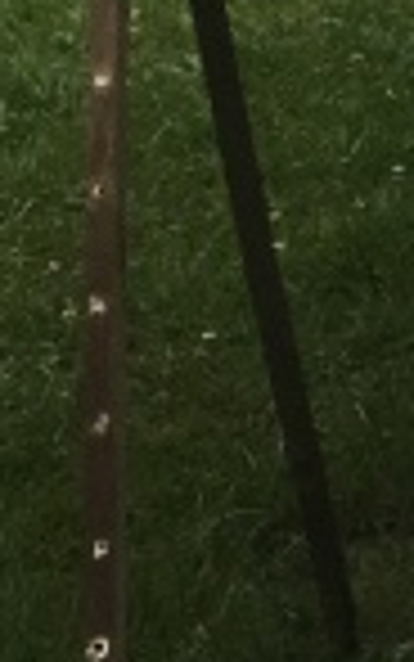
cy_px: -878
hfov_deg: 5.2
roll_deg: +3.2
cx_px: 1832
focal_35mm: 214
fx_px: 3859
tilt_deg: -1.0
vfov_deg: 8.9
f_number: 2.2
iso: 25
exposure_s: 1/999
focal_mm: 4.15
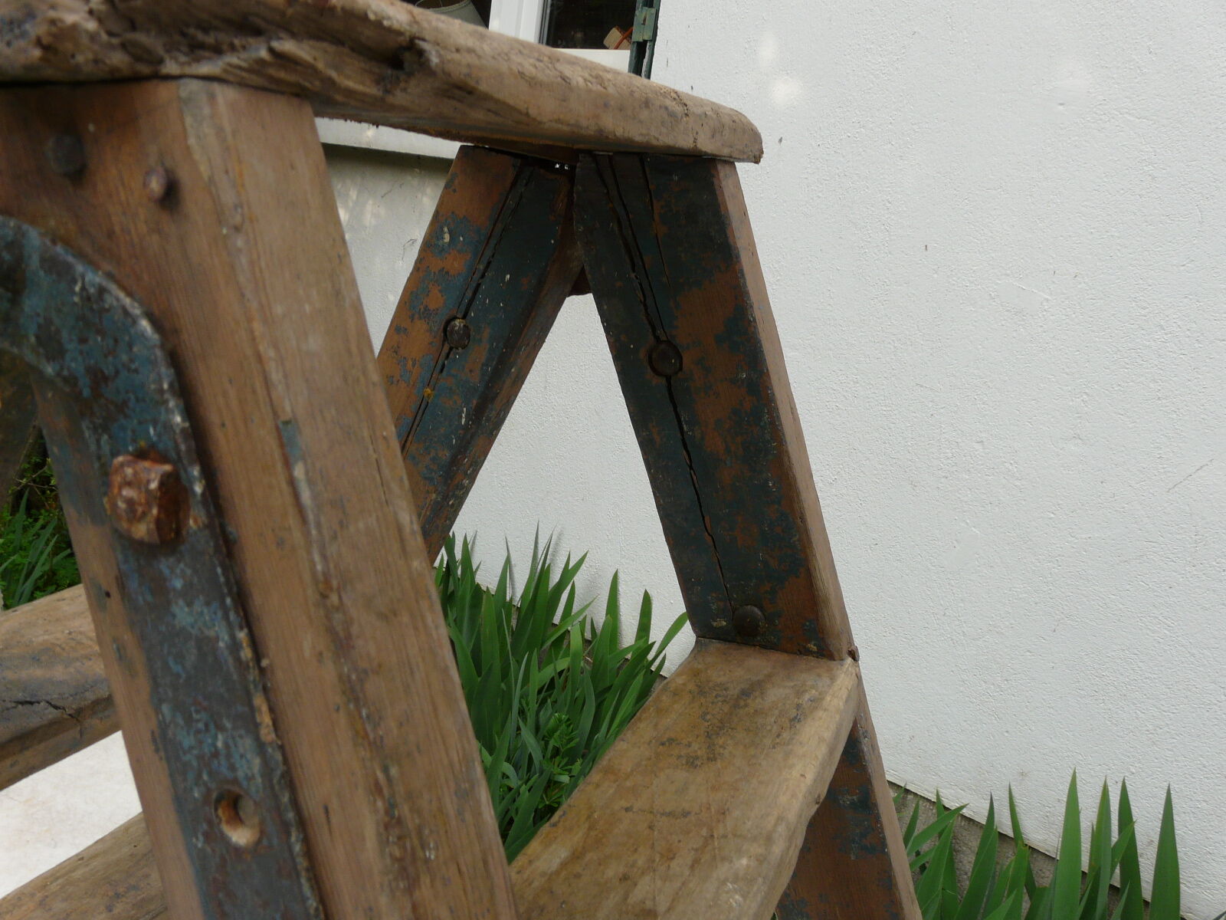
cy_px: 460
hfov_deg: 63.4
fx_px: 992
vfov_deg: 49.7
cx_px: 613
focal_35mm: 28
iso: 100
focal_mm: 4.6
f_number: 5
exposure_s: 1/60
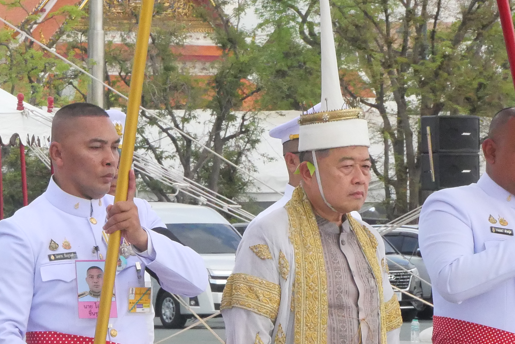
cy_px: 384
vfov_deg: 4.8
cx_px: 36
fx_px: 4122
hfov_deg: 7.1
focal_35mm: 288
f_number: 11
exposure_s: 1/1600
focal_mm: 53
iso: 3200
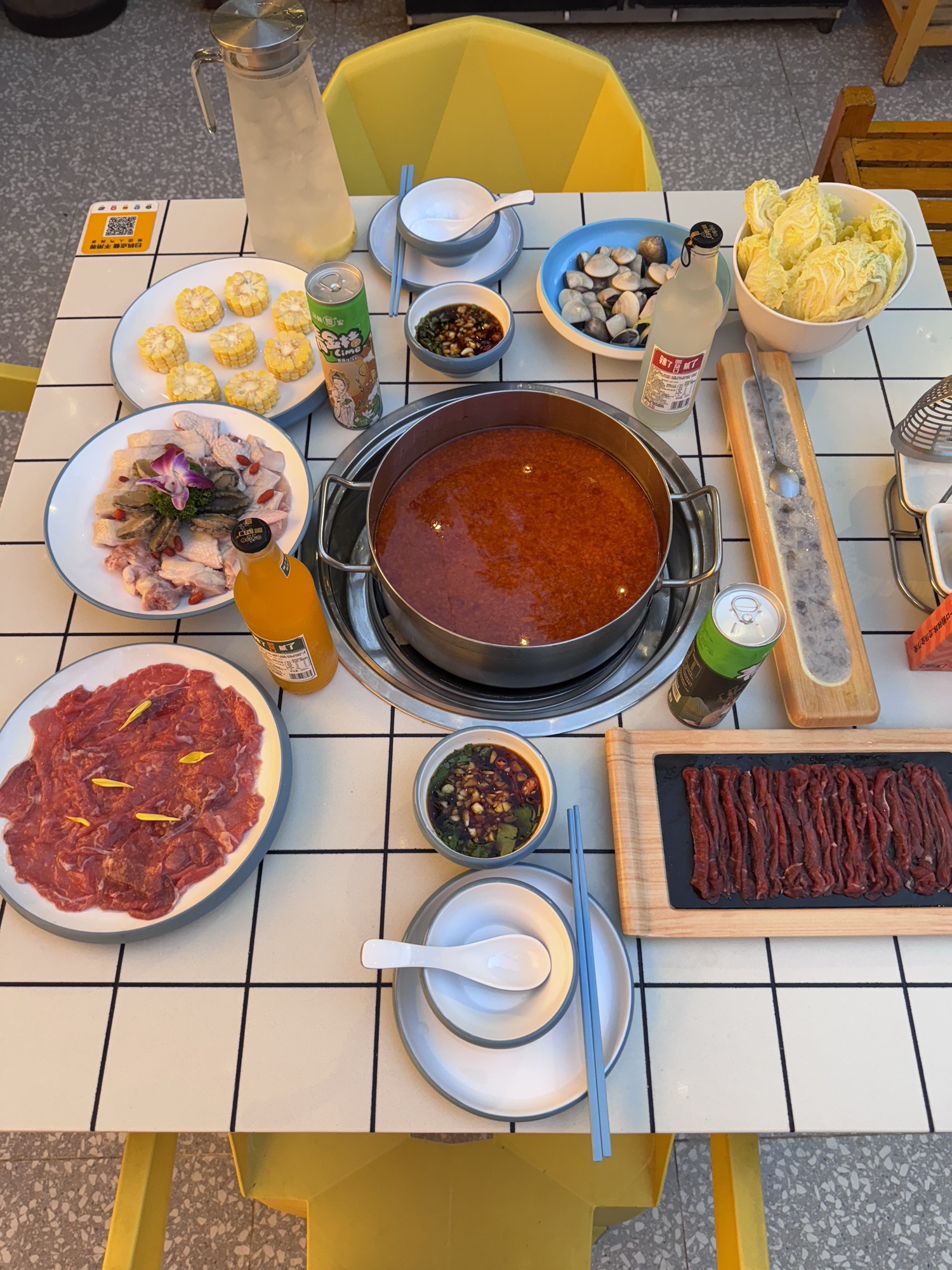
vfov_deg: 71.6
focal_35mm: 24
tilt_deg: -62.6
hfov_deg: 56.8
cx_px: 476
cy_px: 635
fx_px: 880
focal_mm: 6.76
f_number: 1.78
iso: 160
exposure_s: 1/100
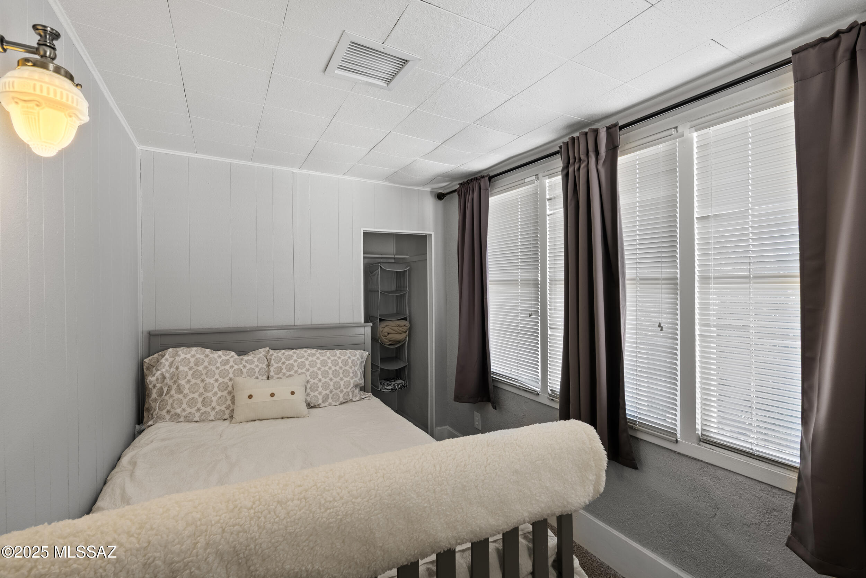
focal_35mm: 16
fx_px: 385
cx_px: 433
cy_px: 289
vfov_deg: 73.8
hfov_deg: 96.7
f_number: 8
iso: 200
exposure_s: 1/1.25
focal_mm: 16
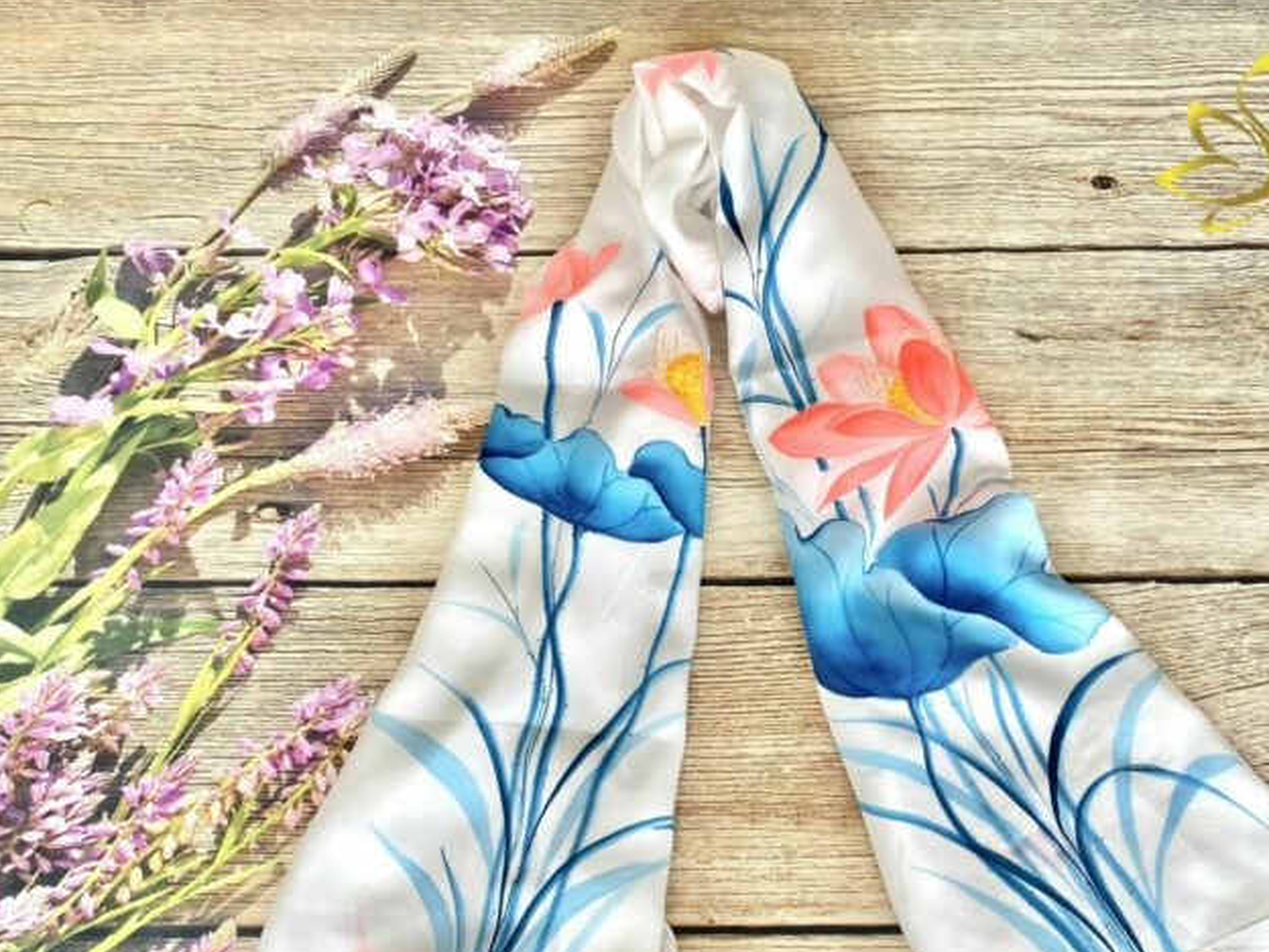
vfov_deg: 43.9
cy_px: 574
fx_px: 1173
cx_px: 765
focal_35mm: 32
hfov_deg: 56.4
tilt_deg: -78.0
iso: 32
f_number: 1.8
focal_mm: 4.25
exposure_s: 1/454
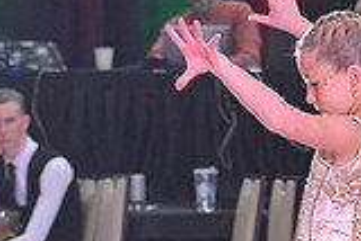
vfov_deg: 3.4
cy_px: 373
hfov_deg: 5.1
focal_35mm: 405
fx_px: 4065
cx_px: 185
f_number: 5.6
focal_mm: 112
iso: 3200
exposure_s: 1/320
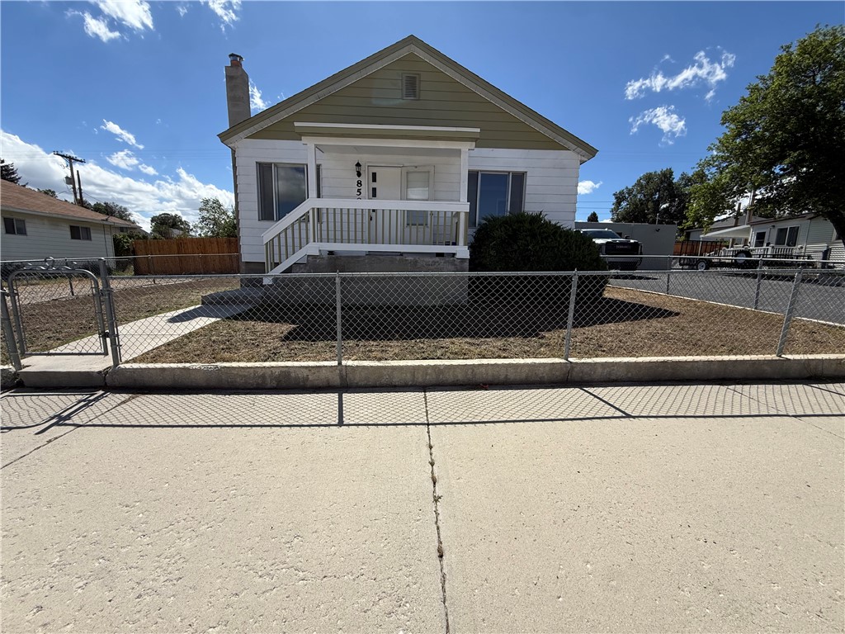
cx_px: 422
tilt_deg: -8.3
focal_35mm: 14
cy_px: 317
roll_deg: -1.2
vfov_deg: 85.7
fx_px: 342
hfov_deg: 102.1
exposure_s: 1/2320
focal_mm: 2.22
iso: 50
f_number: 2.2
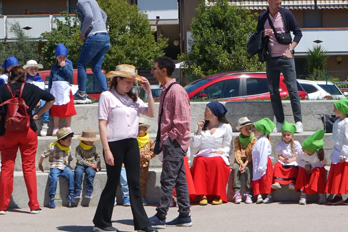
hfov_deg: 17.0
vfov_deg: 11.4
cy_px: 105
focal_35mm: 120
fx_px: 1160
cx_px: 203
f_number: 11
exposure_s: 1/125
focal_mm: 53
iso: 64
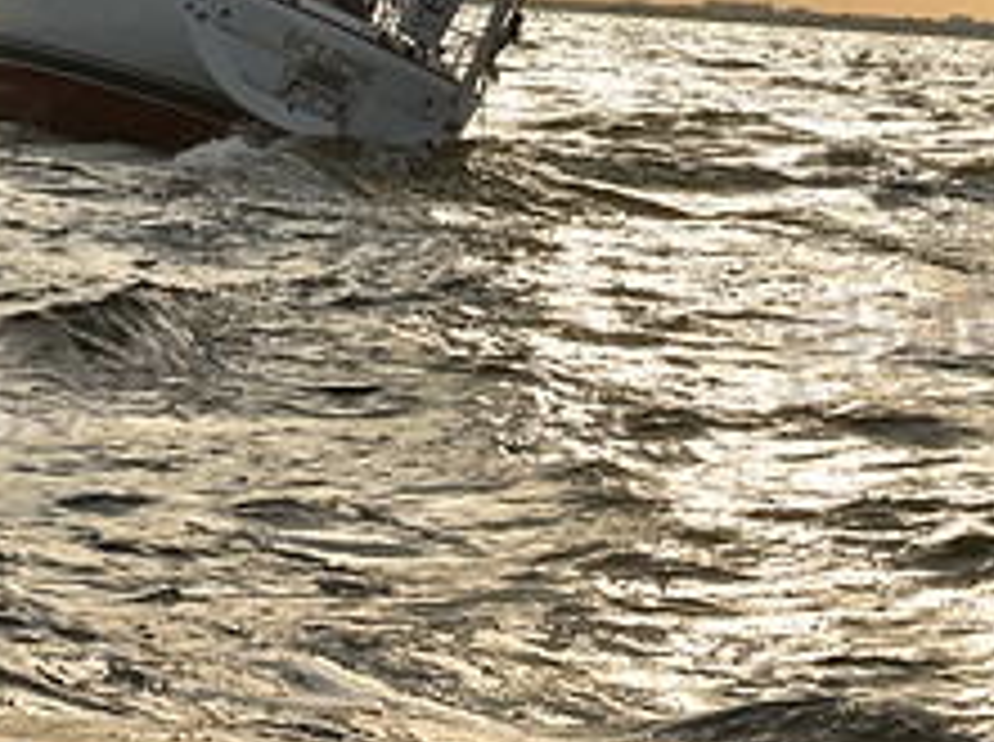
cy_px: -337
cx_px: 542
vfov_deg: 8.2
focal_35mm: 177
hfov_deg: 11.2
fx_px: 5074
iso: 250
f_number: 14
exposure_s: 1/400
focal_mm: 70
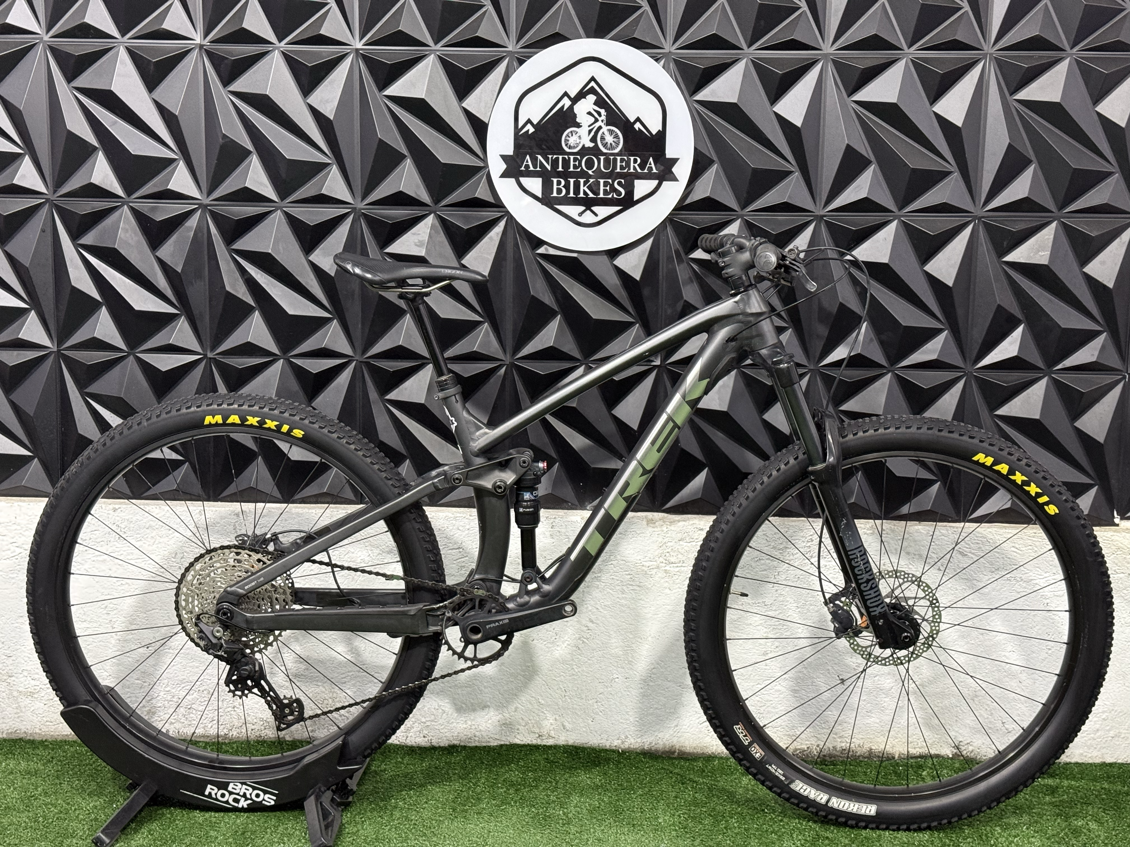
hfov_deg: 39.7
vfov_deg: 30.3
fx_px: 1567
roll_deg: -1.4
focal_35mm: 48
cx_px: 565
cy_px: 424
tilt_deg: -9.6
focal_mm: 6.76
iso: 250
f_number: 1.78
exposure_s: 1/60
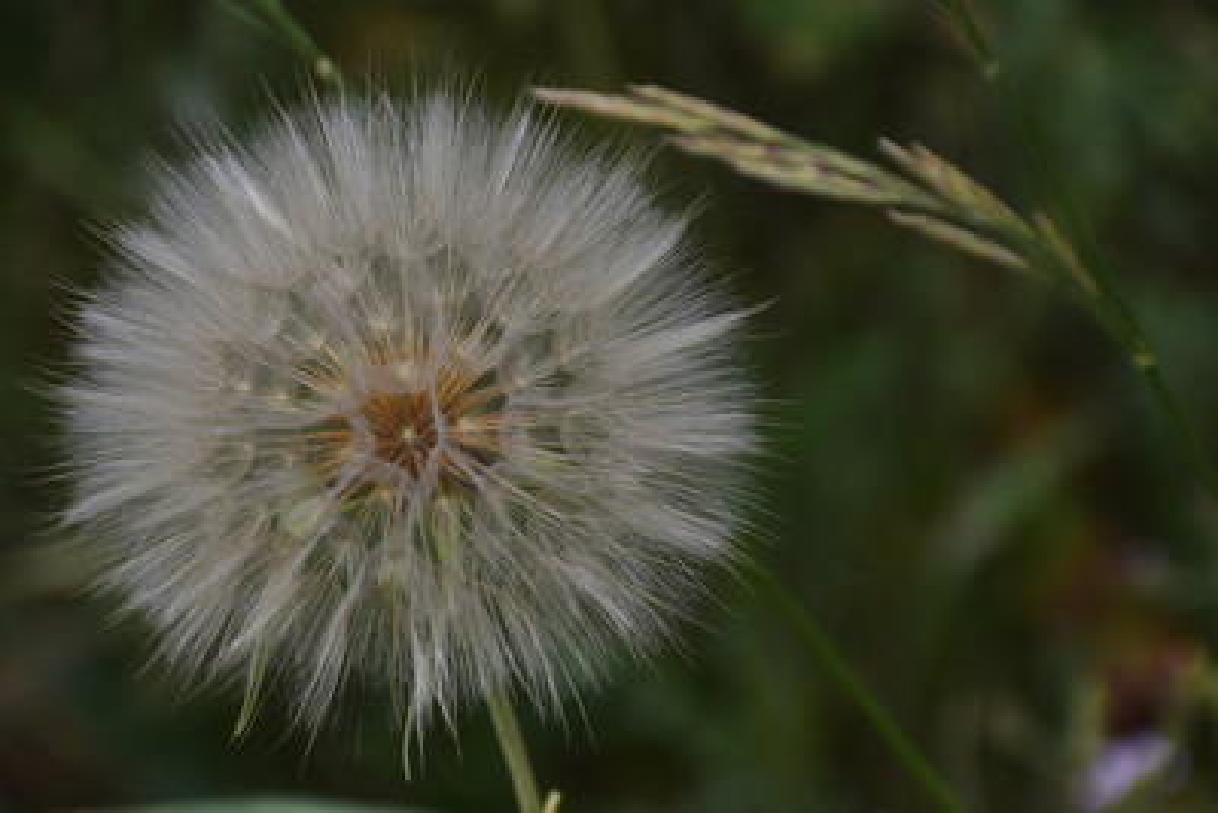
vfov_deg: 3.4
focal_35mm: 405
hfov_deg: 5.1
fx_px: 13707
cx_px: 609
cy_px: 406
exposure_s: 1/200
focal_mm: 270
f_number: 7.1
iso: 100
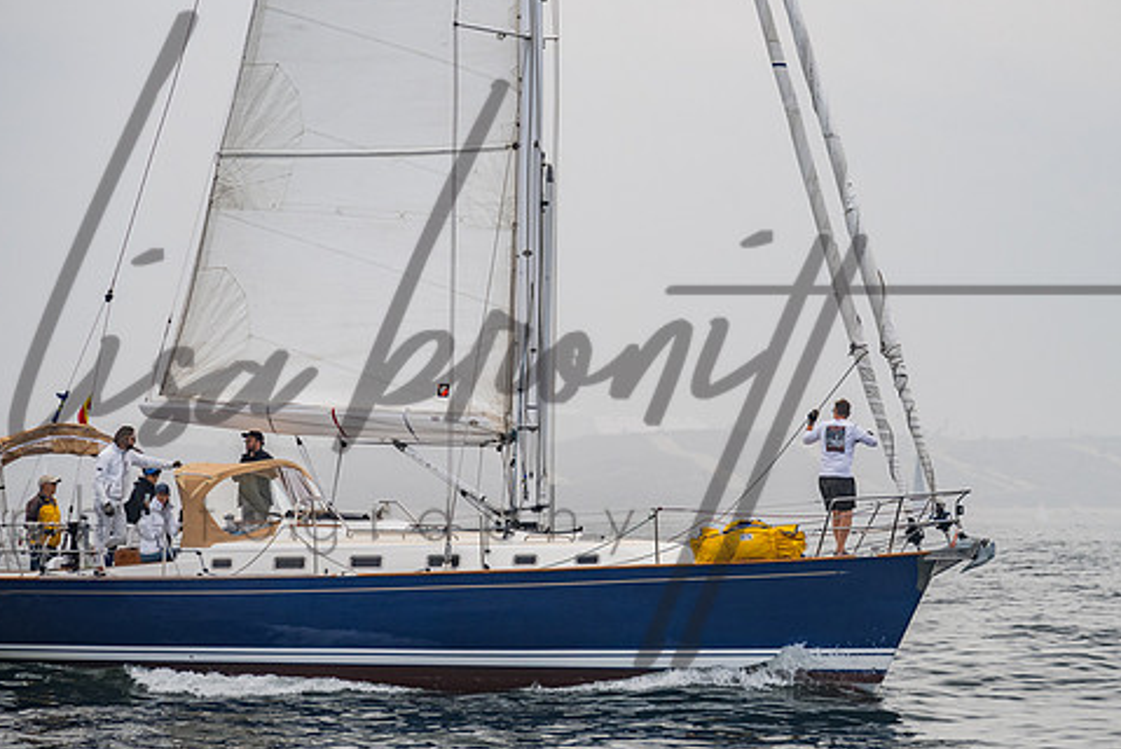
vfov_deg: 4.3
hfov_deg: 6.4
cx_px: 614
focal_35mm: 322
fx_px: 10032
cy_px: 331
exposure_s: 1/1250
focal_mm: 200
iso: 500
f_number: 6.3
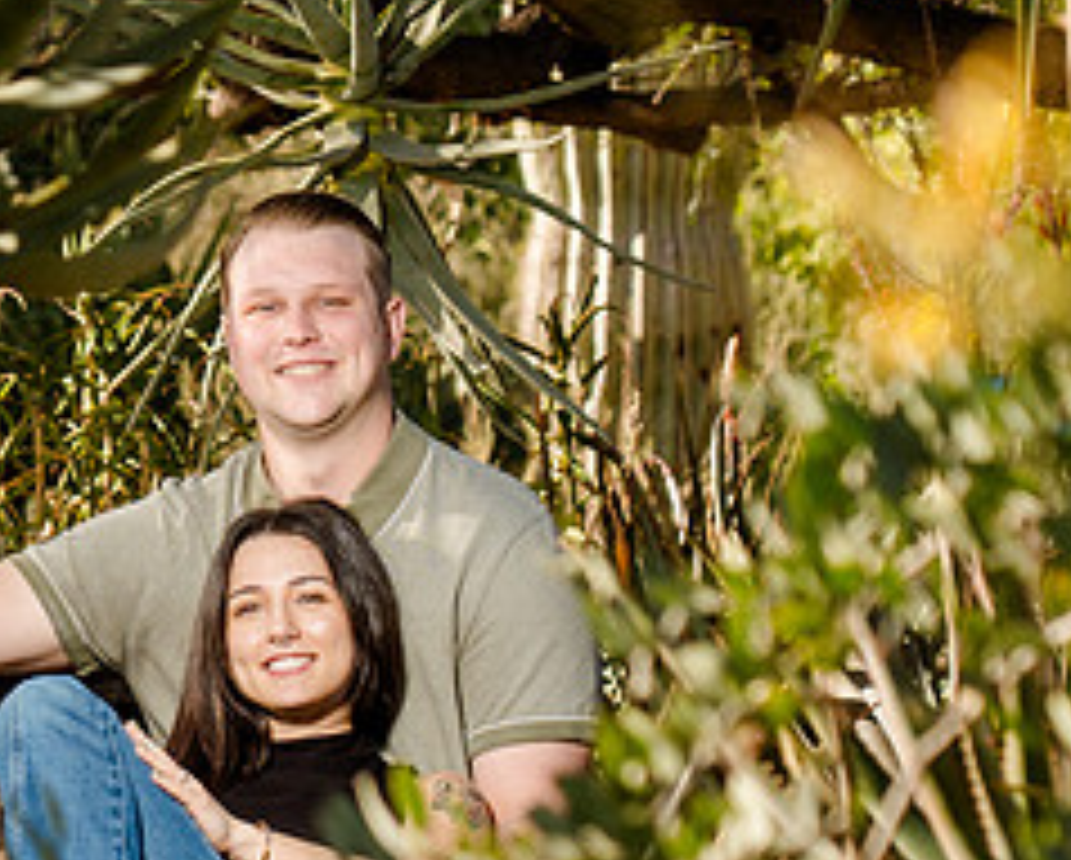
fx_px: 13710
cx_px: -436
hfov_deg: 4.5
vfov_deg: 3.6
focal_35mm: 432
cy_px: 357
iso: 64
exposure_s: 1/200
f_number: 5.6
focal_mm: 105
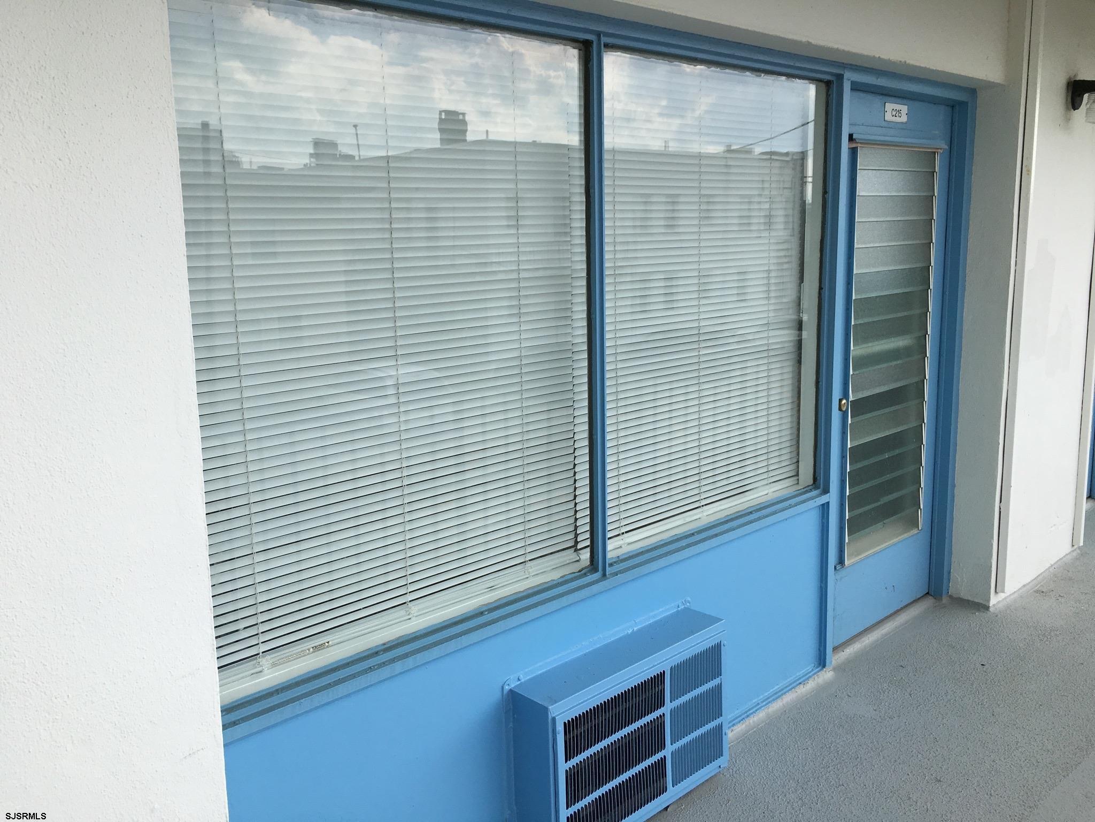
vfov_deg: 48.2
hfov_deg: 61.7
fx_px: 917
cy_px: 411
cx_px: 548
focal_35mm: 29
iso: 25
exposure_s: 1/1026
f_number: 2.2
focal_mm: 4.15
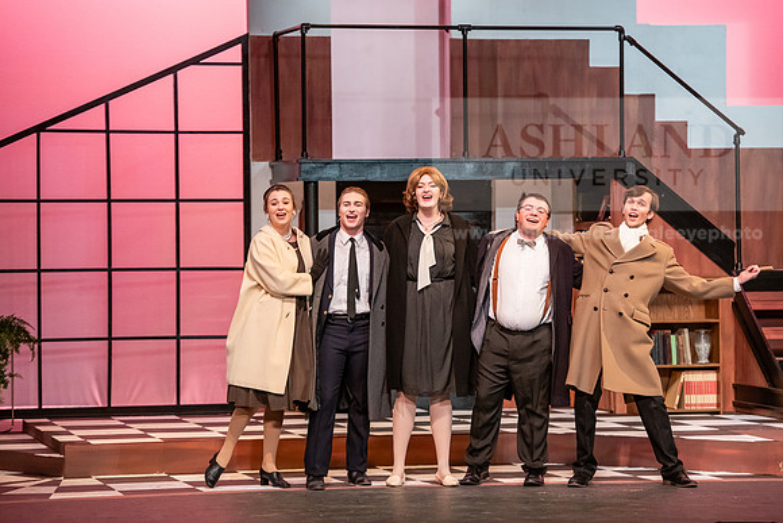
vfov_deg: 10.6
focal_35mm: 130
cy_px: 262
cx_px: 392
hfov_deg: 15.8
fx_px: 2828
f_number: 3.5
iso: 3200
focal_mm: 130
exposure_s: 1/200
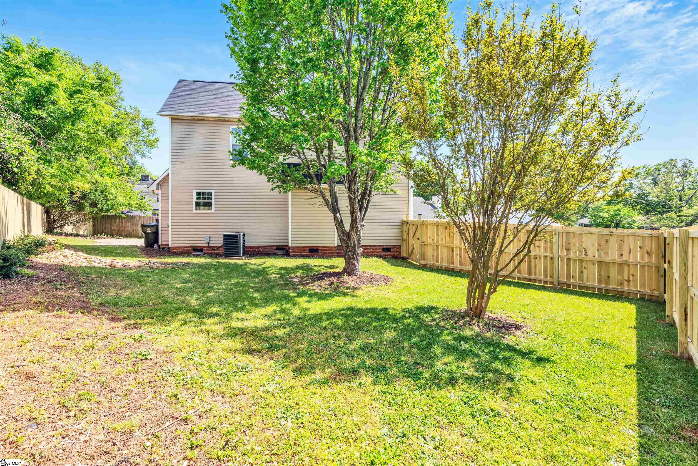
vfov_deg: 73.8
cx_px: 349
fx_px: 310
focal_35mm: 16
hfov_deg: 96.7
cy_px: 233
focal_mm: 16
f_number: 9
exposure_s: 1/200
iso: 320
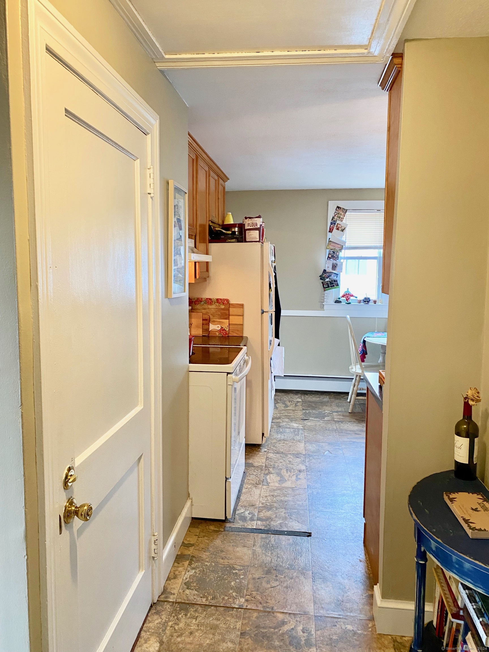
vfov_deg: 67.3
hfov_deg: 53.1
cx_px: 244
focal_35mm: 26
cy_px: 326
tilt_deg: -5.0
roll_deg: -0.6
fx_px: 490
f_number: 1.8
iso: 250
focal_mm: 4.25
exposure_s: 1/60
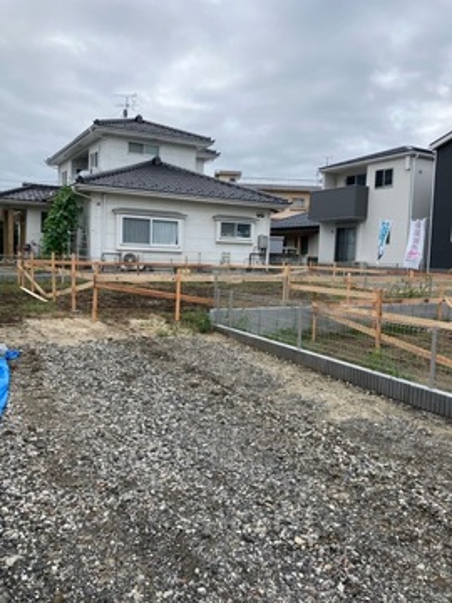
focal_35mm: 28
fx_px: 487
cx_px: 226
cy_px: 302
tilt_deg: -5.3
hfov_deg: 49.7
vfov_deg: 63.4
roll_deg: -1.6
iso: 32
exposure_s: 1/392
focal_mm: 3.99
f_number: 1.8
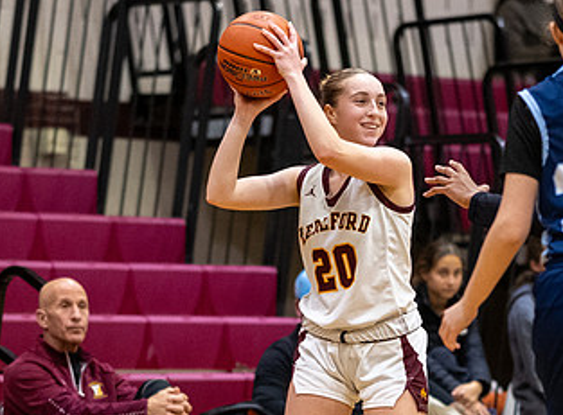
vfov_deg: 4.7
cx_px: 284
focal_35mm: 312
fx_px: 5045
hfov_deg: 6.4
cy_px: 415
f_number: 1.8
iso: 2500
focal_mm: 85
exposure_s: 1/1250
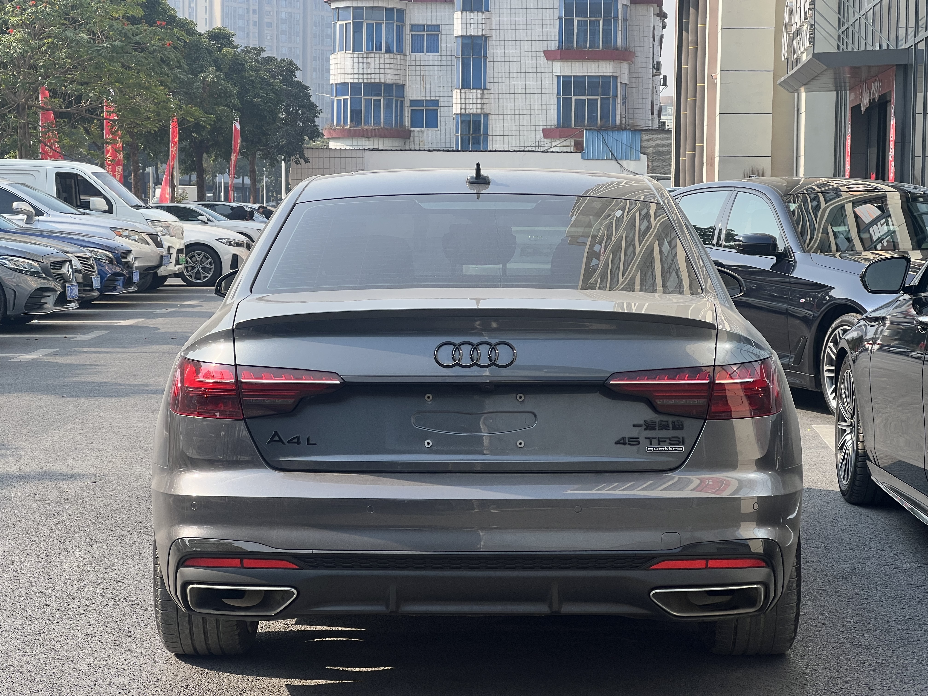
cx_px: 464
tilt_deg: -2.6
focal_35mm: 77
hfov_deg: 25.3
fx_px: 2064
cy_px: 348
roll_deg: -0.4
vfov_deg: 19.1
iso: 32
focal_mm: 9
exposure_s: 1/326
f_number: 2.8
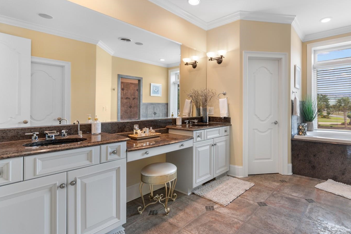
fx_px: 175
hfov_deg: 89.0
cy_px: 103
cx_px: 208
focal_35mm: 18
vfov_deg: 67.2
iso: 100
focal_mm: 10
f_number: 4.5
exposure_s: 1/13
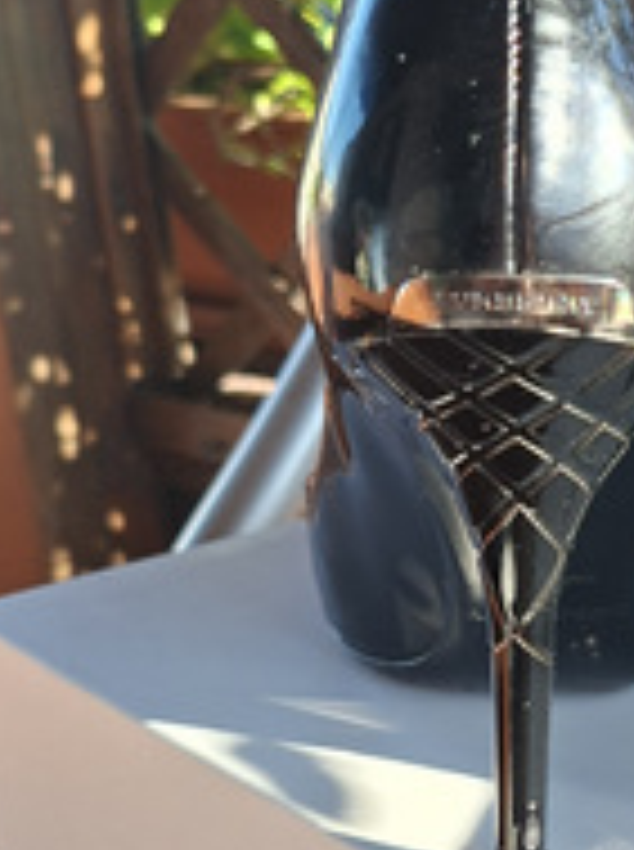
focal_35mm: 61
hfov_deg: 22.4
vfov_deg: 31.5
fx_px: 1495
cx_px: 717
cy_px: 558
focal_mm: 5.54
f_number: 1.8
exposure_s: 1/189
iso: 50
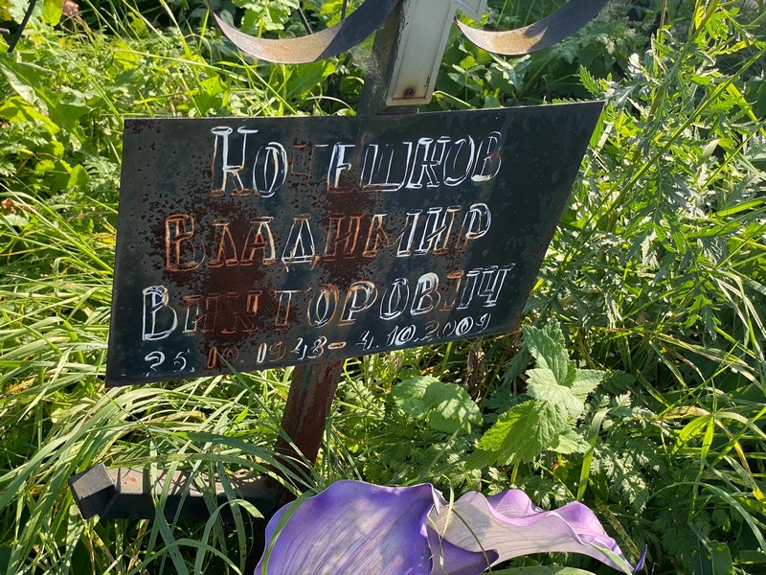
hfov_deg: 36.8
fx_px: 1151
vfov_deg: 28.0
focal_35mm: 52
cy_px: 288
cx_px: 383
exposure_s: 1/345
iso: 20
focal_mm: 6
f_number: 2
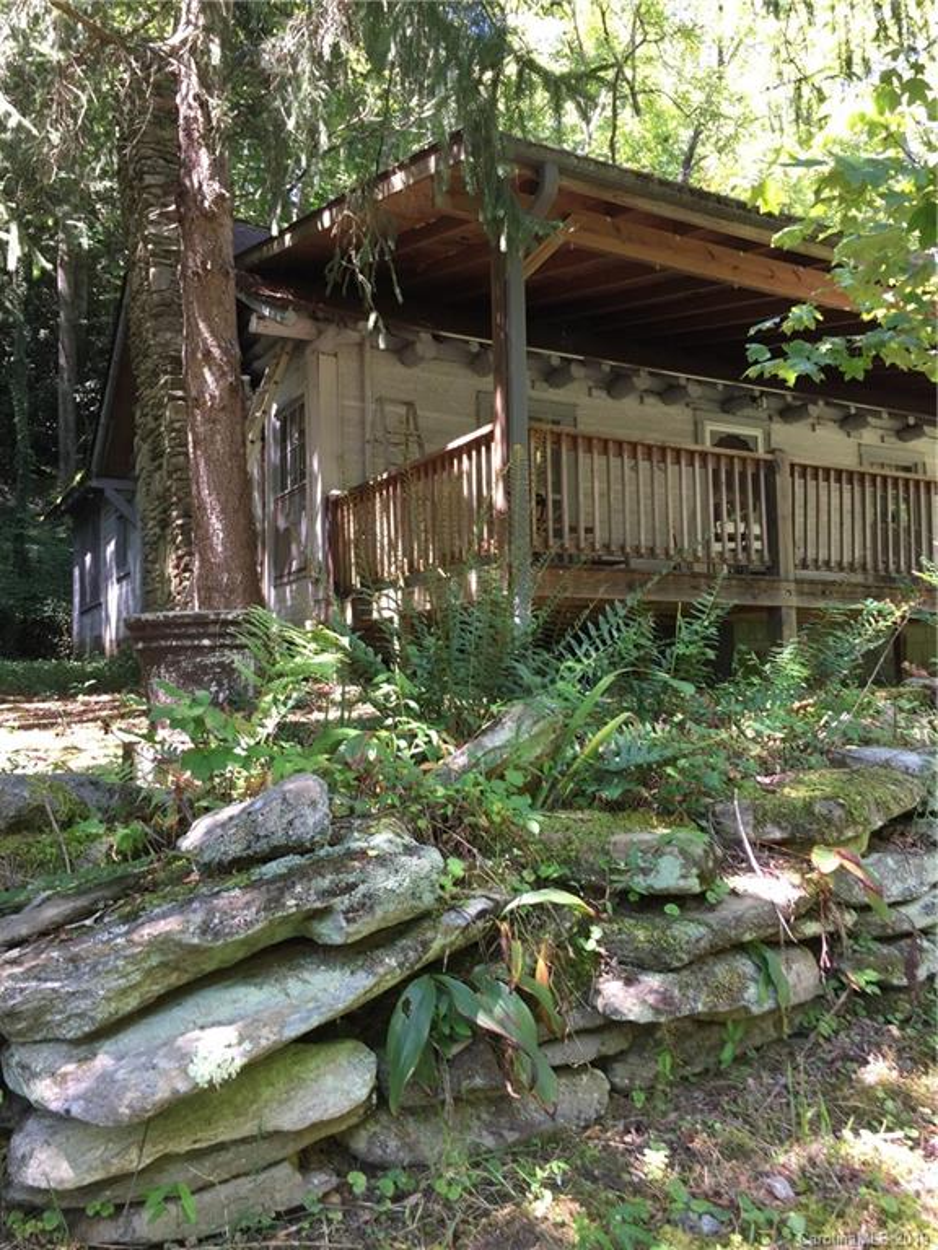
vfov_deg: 61.7
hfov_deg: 48.2
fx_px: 1048
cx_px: 469
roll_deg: +1.9
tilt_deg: +6.5
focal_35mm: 29
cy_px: 625
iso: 32
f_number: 2.2
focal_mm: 4.15
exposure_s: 1/40
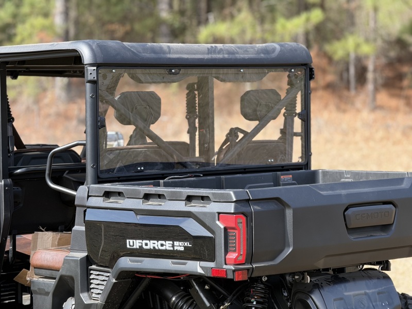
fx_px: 1428
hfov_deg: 16.4
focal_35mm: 120
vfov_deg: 12.3
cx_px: 206
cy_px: 154
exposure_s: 1/314
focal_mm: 15.66
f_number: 2.8
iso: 64
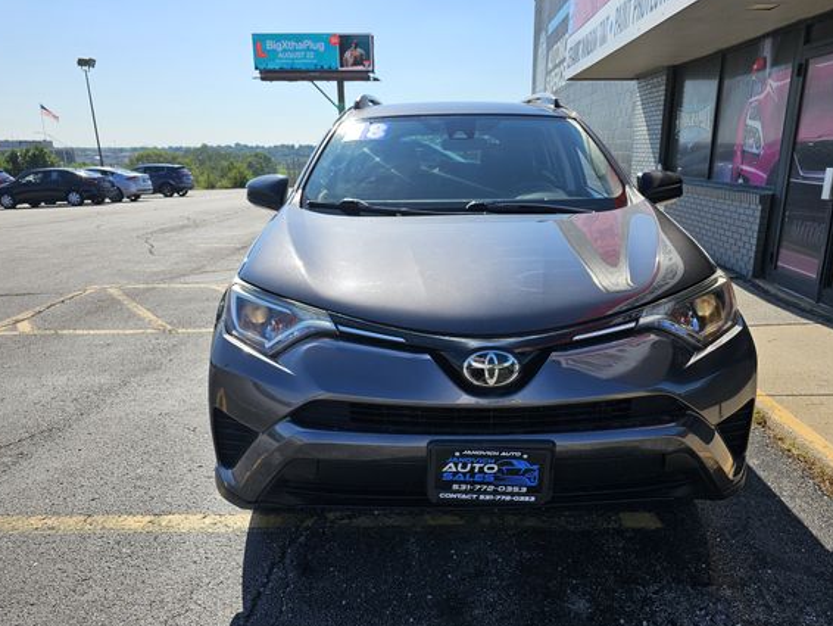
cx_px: 450
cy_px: 340
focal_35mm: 26
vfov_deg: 53.0
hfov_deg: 67.2
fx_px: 626
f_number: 1.7
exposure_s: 1/861
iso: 10
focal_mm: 6.3
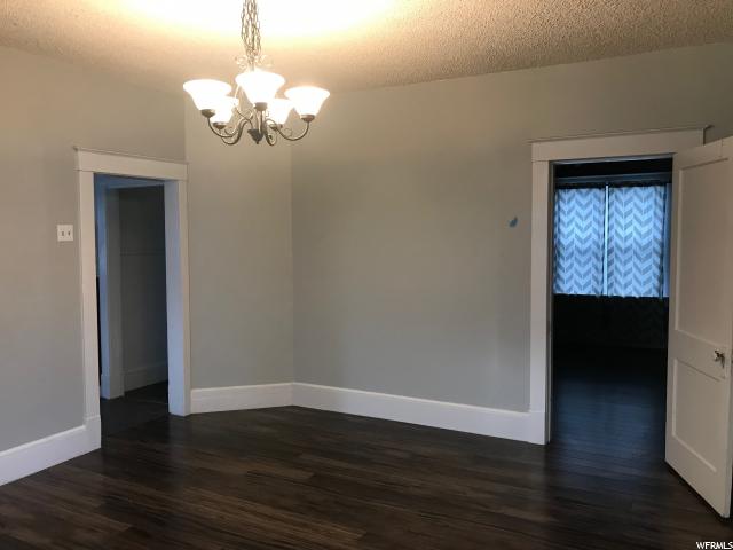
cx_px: 366
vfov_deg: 49.7
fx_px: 593
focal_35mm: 28
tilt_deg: -3.3
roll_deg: +0.3
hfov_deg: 63.4
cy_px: 275
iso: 40
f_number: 1.8
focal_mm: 3.99
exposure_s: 1/20
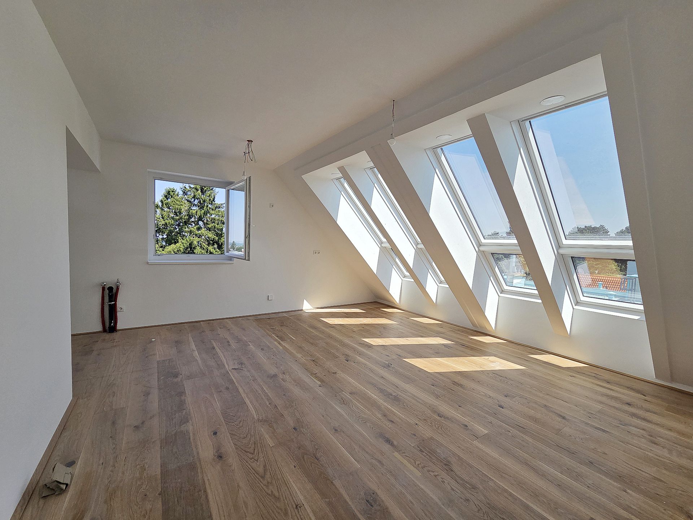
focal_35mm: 13
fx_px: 260
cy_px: 260
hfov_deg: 106.2
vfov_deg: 89.9
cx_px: 346
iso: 50
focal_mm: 2.2
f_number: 2.2
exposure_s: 1/1195
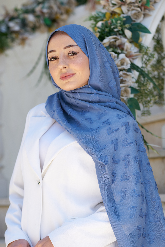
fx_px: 928
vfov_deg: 15.2
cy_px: 124
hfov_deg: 10.2
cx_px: 82
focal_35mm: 135
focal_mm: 135
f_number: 4
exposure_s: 1/320
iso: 100
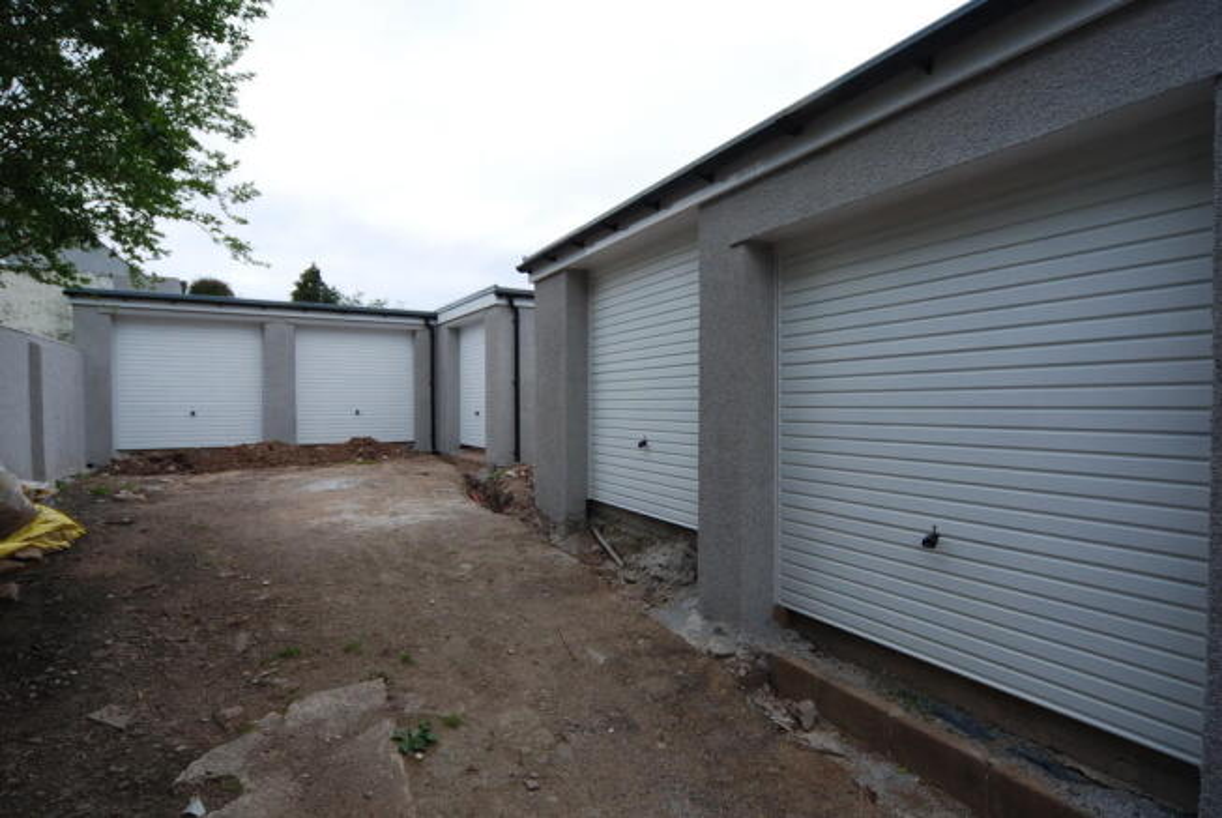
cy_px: 409
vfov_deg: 67.5
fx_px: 612
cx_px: 611
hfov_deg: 89.9
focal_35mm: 18
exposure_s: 1/160
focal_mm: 12
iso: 100
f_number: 6.3
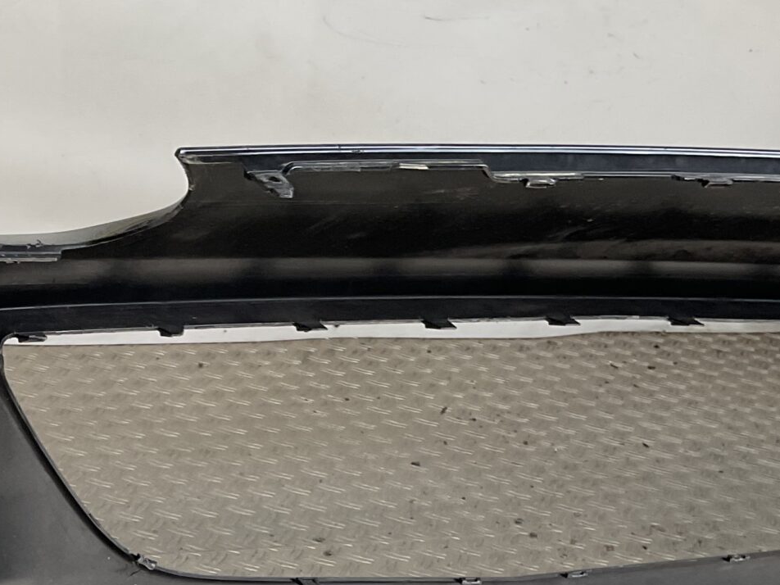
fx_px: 1758
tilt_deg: -28.4
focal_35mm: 78
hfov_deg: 24.6
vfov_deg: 17.8
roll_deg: -10.5
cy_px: 734
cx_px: 137
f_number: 1.8
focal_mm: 3
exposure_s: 1/504
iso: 16
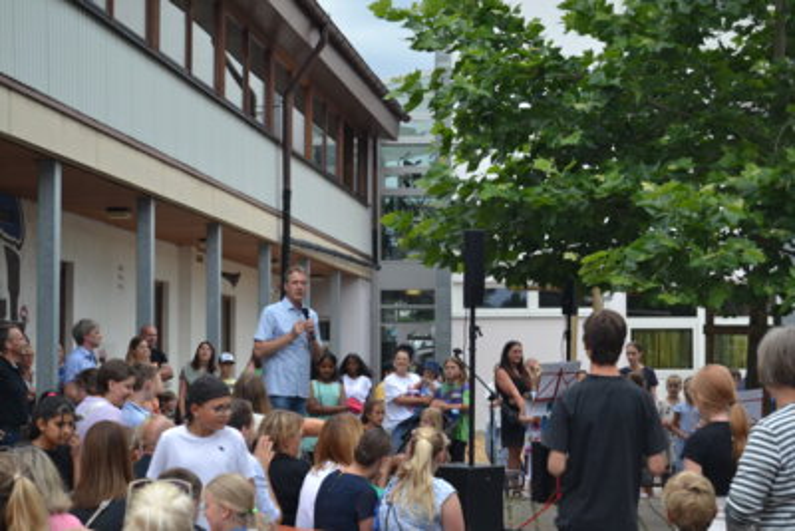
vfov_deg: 16.6
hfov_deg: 24.6
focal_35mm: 82
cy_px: 266
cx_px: 398
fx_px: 1822
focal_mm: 55
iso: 110
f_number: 5.6
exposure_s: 1/125
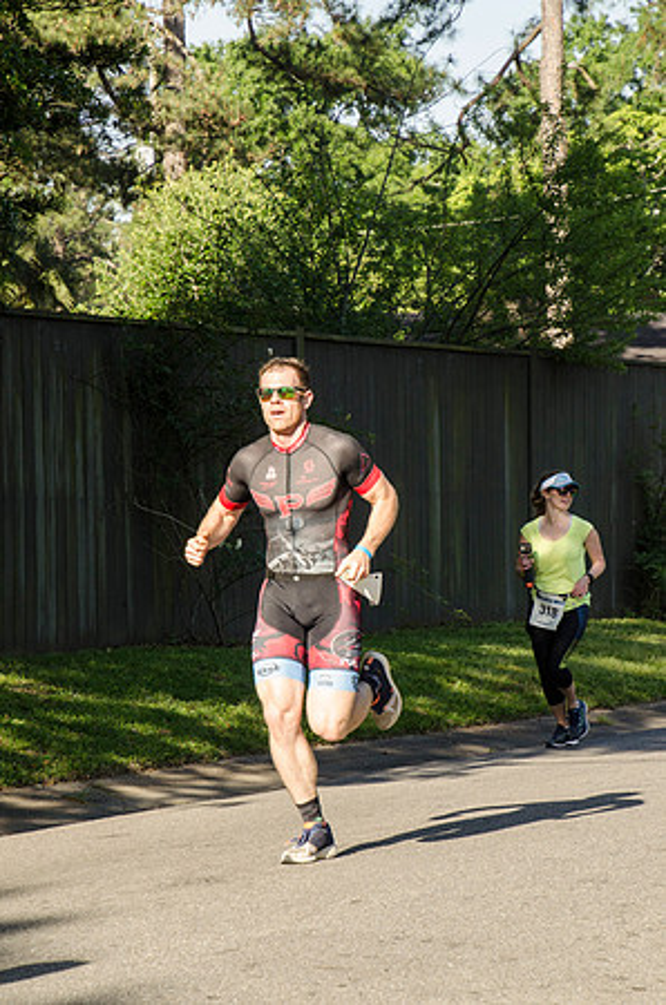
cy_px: 502
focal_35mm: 129
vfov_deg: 15.9
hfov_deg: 10.6
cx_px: 333
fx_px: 3596
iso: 640
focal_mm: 86
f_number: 9
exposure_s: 1/640
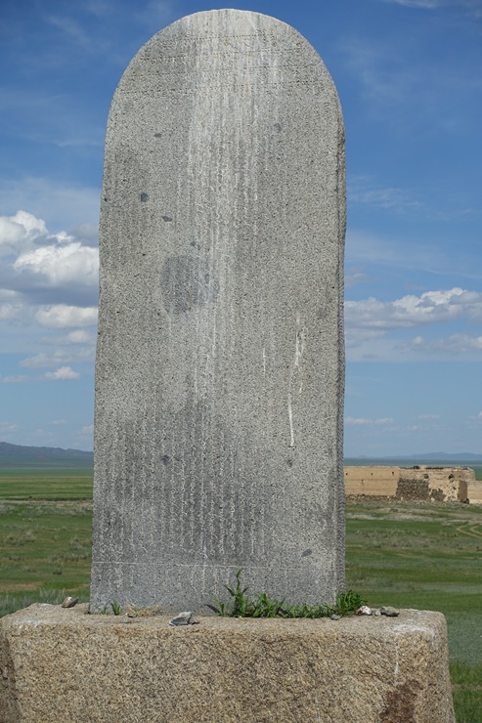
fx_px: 1406
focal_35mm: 70
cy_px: 362
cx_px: 241
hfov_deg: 19.4
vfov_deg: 28.8
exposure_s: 1/160
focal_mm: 25.7
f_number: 5.6
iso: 125
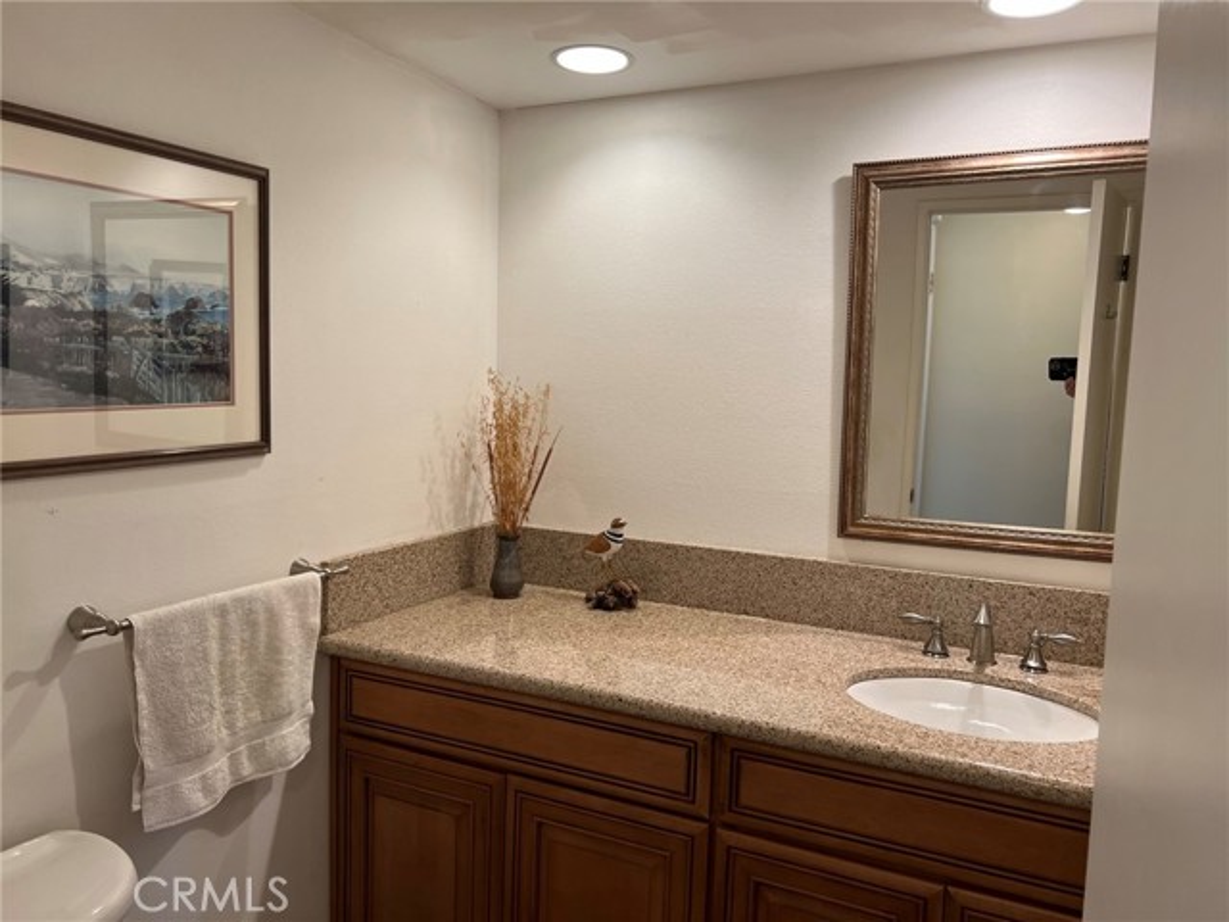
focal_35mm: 26
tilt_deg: -5.5
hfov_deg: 67.3
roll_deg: -2.0
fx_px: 923
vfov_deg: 53.1
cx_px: 614
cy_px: 461
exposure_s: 1/120
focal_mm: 5.7
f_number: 1.5
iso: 100
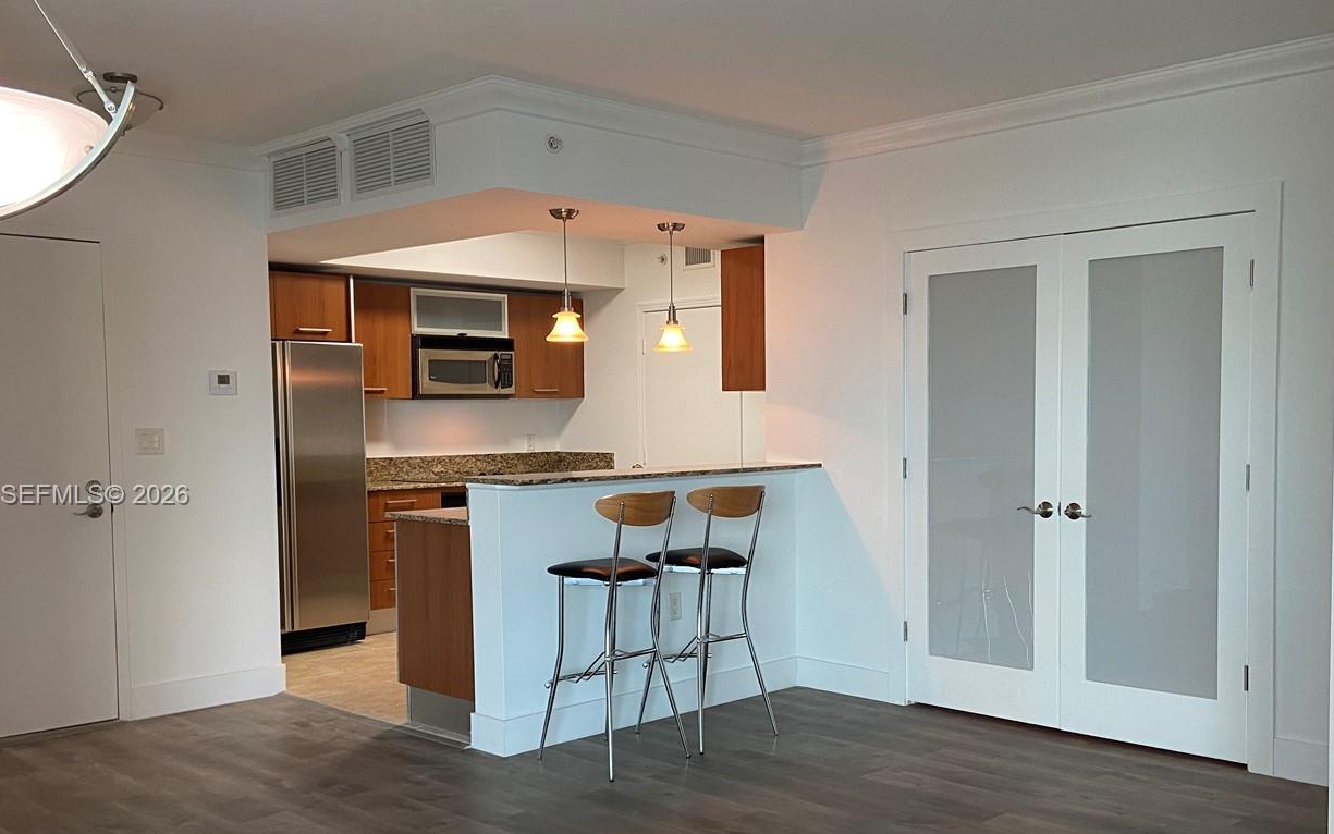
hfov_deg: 53.9
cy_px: 496
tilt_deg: -4.5
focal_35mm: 36
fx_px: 1309
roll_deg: +0.4
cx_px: 721
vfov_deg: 35.2
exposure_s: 1/60
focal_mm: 4.25
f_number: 1.8
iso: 100
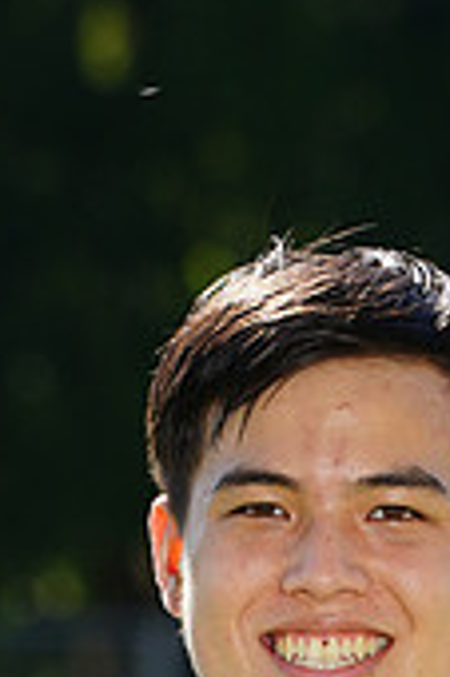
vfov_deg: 2.0
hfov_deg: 1.3
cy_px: 1063
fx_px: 19275
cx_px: 235
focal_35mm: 1026
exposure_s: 1/200
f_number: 11
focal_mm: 300
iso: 200
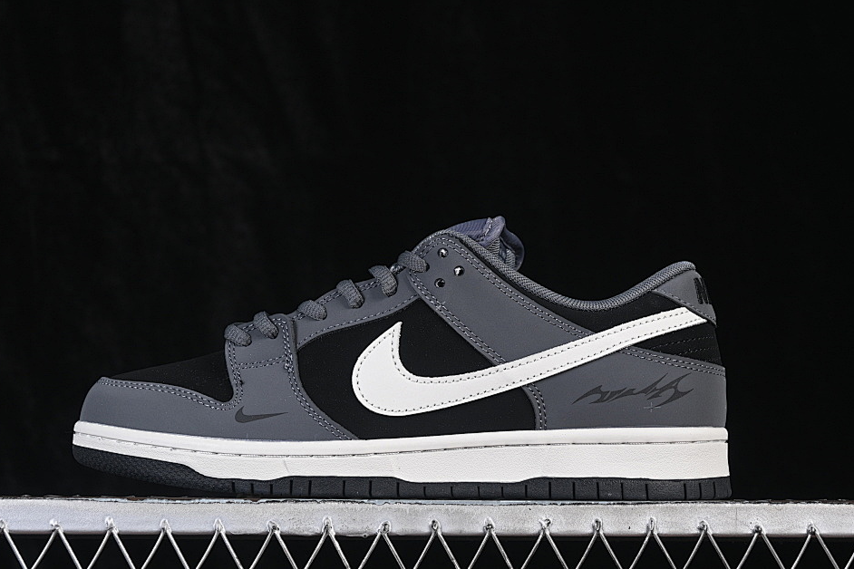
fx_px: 2040
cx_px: 403
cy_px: 296
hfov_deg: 23.6
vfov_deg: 15.9
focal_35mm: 86
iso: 160
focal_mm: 50
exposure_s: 1/60
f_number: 6.3
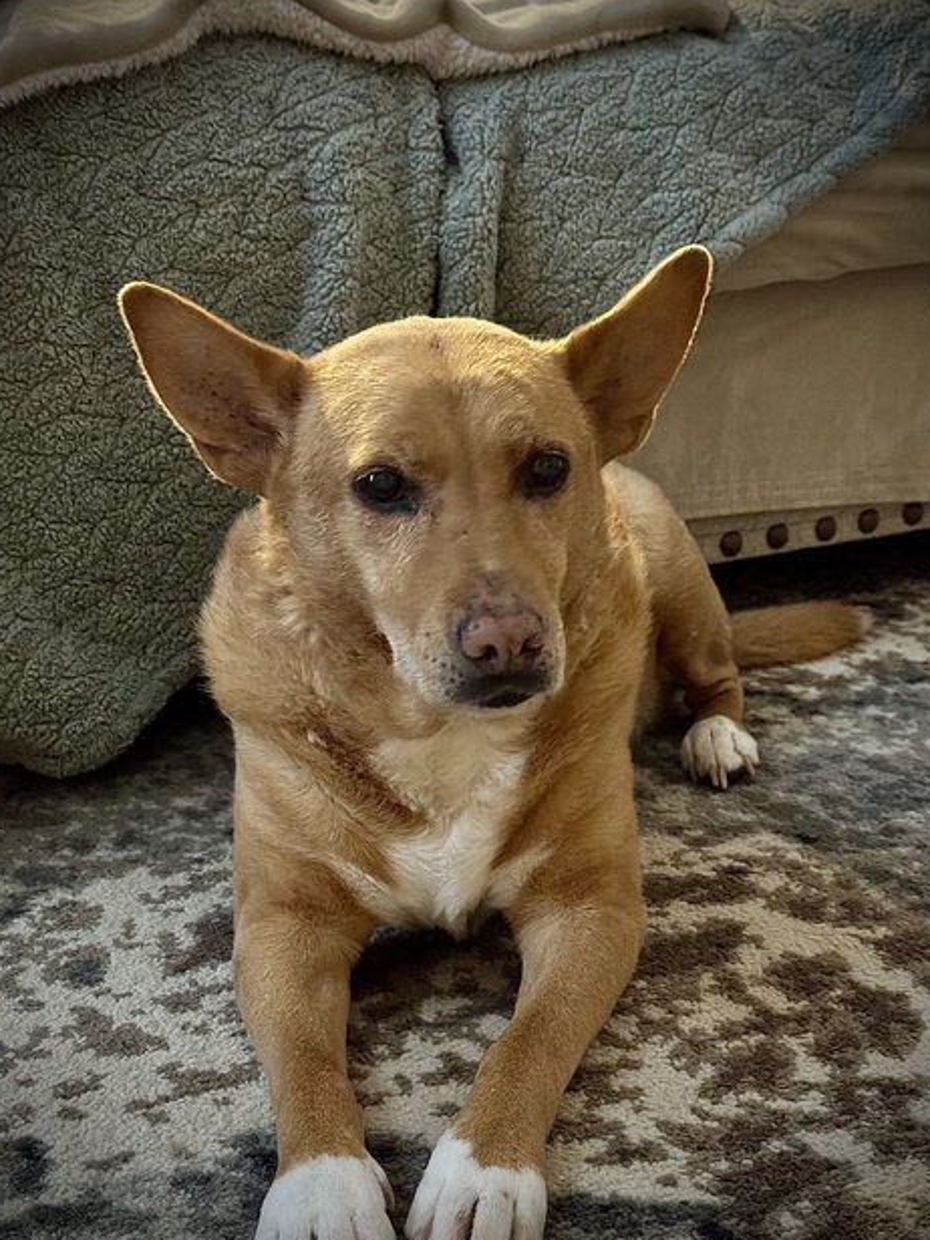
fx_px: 1863
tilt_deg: -16.7
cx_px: 445
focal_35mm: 52
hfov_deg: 28.0
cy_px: 653
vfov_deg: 36.8
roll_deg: +1.9
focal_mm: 6.76
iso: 800
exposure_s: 1/20
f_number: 1.78
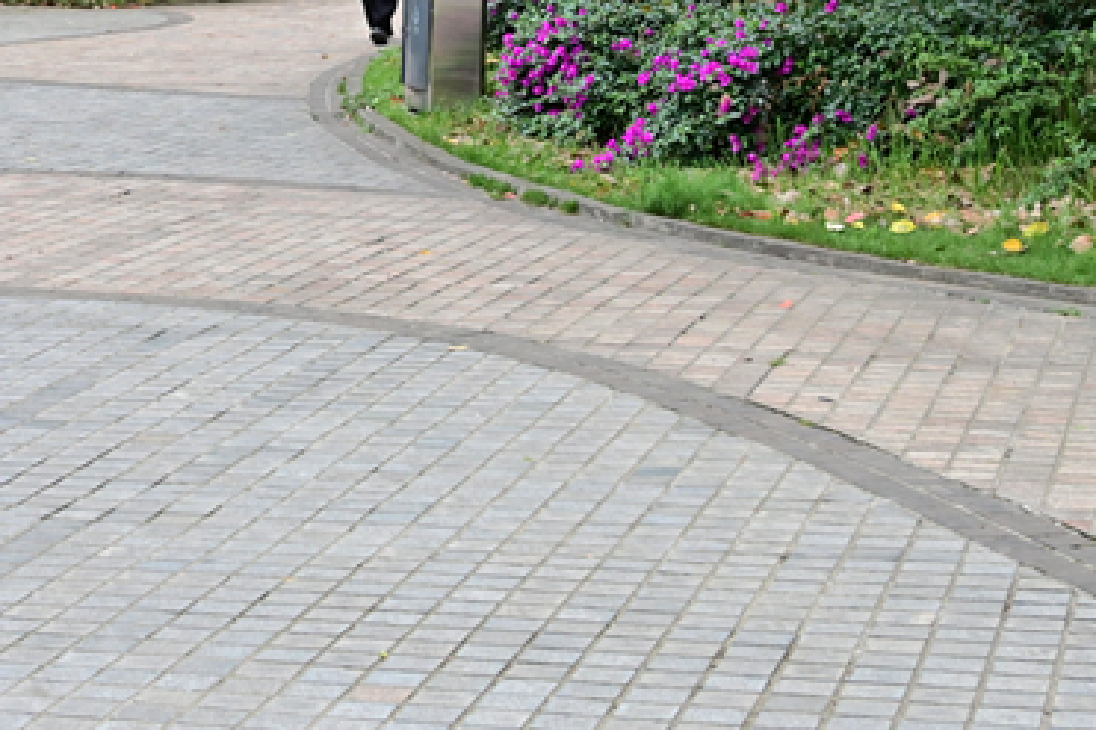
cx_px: -32
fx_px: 3347
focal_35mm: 110
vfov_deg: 12.1
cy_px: -225
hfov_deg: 18.1
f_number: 8
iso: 800
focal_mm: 34
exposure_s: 1/125
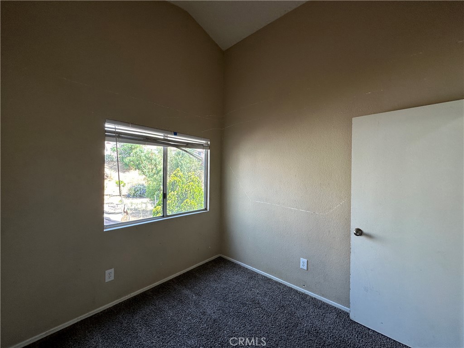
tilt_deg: +0.3
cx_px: 232
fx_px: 188
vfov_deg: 85.7
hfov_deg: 102.1
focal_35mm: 14
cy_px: 174
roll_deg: -1.2
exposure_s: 1/99
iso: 64
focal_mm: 2.22
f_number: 2.2
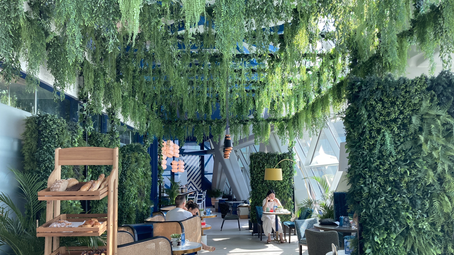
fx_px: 373
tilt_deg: +4.9
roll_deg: +0.2
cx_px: 230
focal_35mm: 31
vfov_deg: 37.6
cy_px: 157
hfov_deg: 62.6
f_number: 1.8
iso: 80
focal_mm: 3.99
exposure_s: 1/100
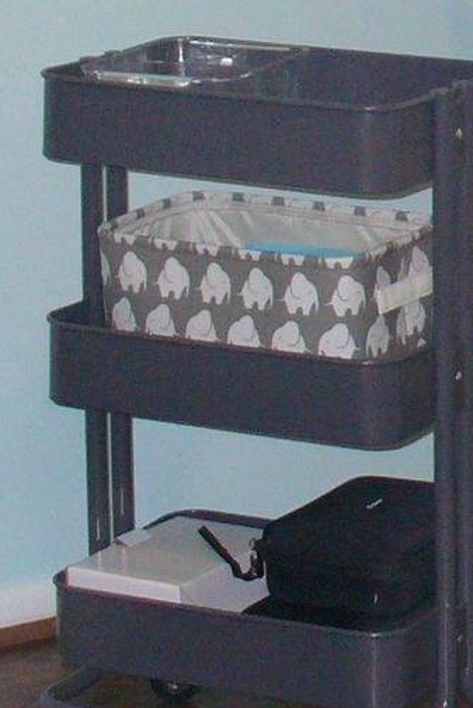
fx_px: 3072
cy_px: -76
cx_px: 1023
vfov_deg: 12.9
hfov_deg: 8.3
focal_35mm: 156
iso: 160
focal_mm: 6.1
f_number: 2.8
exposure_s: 1/30
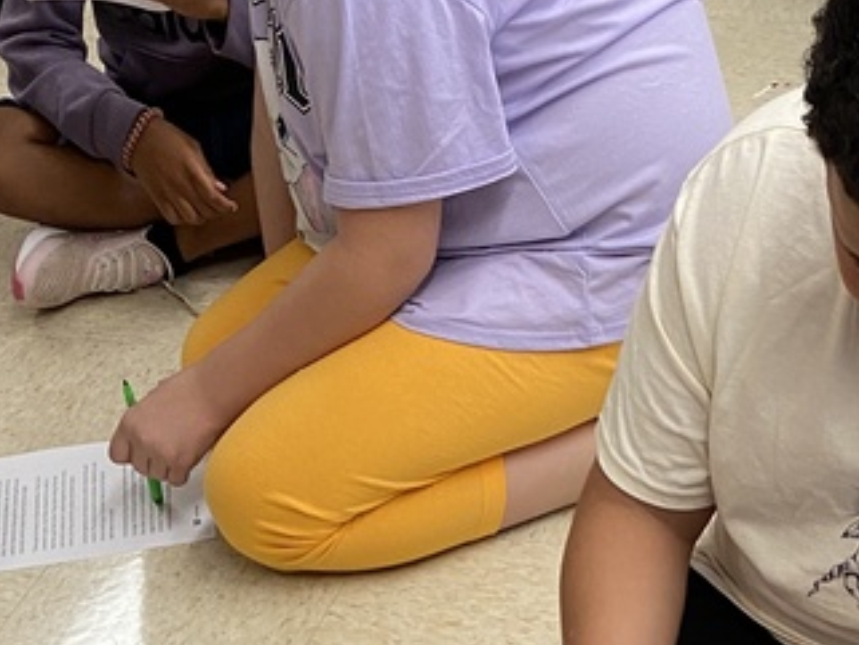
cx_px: 431
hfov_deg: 23.5
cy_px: 1100
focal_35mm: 83
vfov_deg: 15.6
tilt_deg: -46.7
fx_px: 2060
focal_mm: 4.25
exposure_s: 1/60
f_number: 1.8
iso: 100
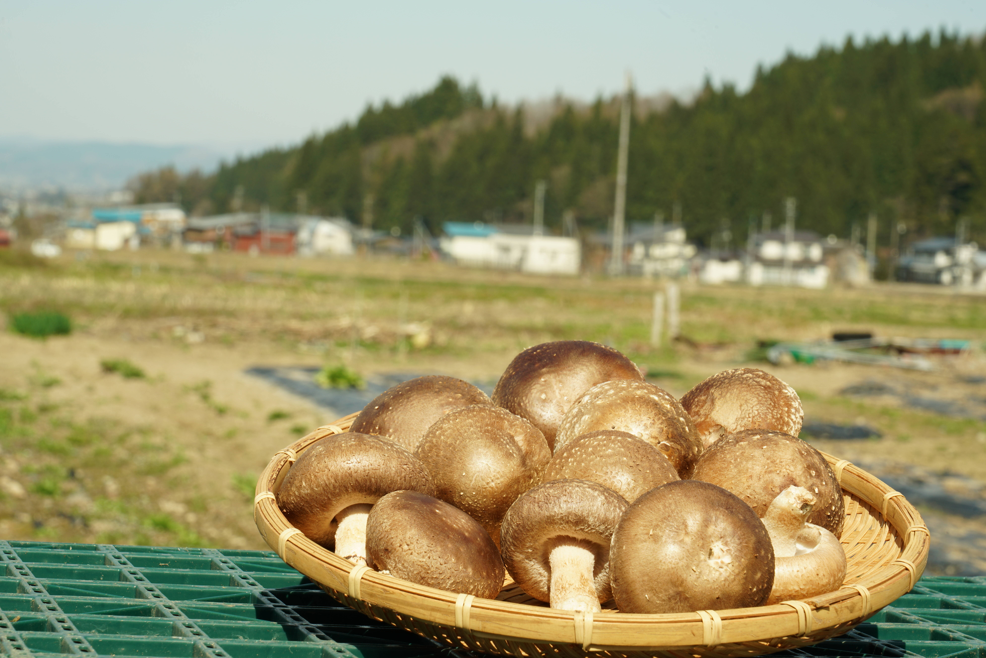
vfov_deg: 13.0
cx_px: 493
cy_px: 329
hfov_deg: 19.5
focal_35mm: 105
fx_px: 2876
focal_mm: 105
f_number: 22
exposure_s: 1/50
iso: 160
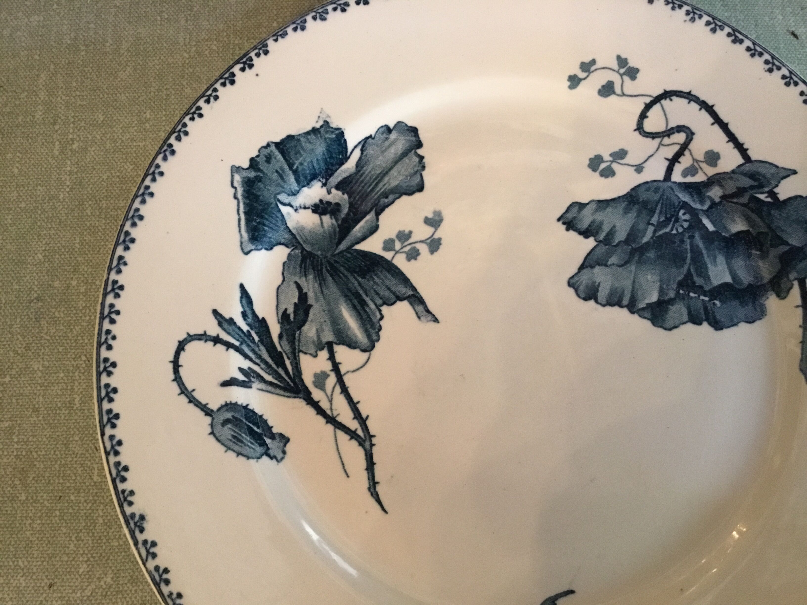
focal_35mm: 31
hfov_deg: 58.4
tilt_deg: -76.7
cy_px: 302
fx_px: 723
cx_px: 404
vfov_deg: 45.4
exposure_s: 1/25
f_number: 2.4
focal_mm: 3.3
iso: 200
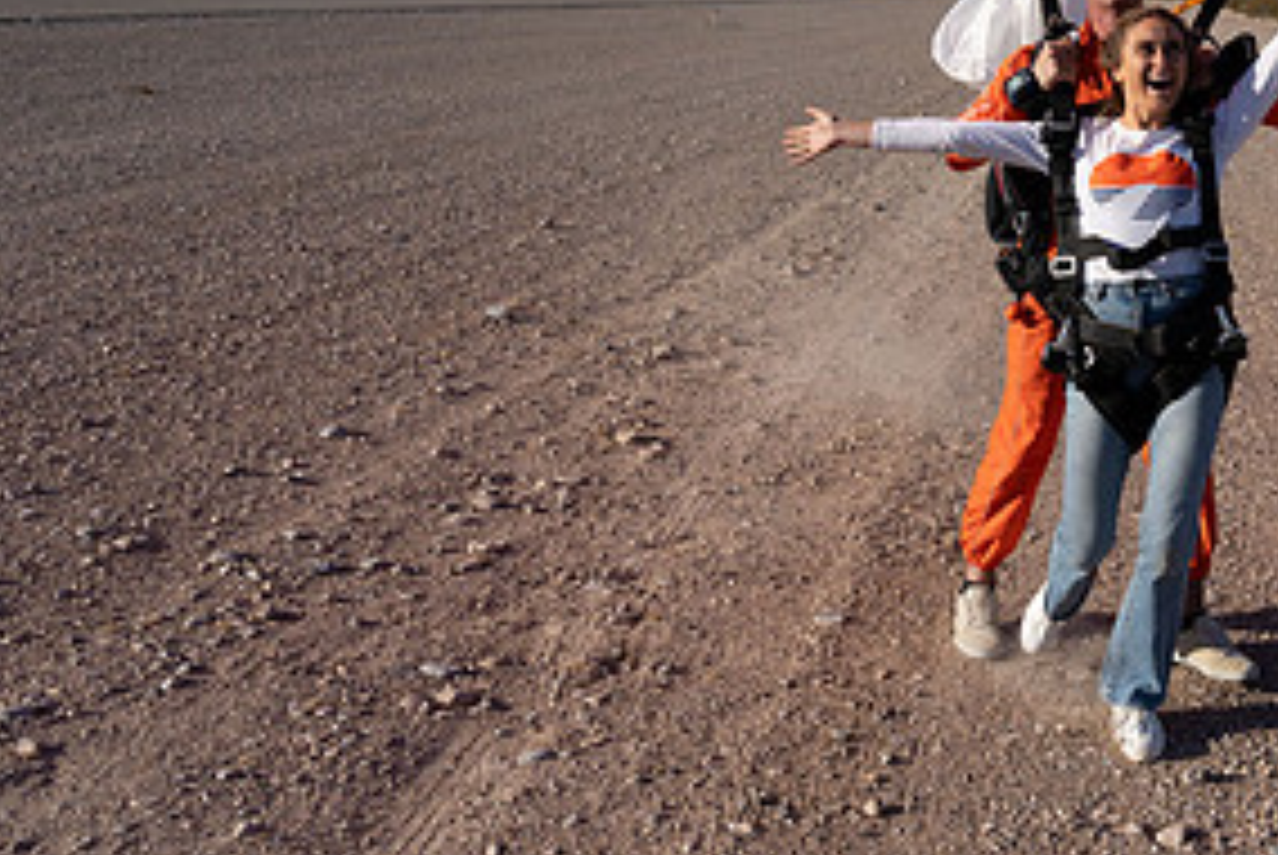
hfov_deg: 36.9
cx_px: 1220
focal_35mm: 49
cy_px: 88
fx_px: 1741
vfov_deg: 26.7
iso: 800
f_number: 11
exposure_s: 1/2000
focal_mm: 24
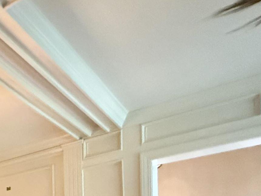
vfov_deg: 23.9
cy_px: 282
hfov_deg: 27.6
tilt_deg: +1.4
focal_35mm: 50
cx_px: -121
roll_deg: +1.1
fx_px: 377
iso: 2500
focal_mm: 2.22
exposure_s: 1/24
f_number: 2.2
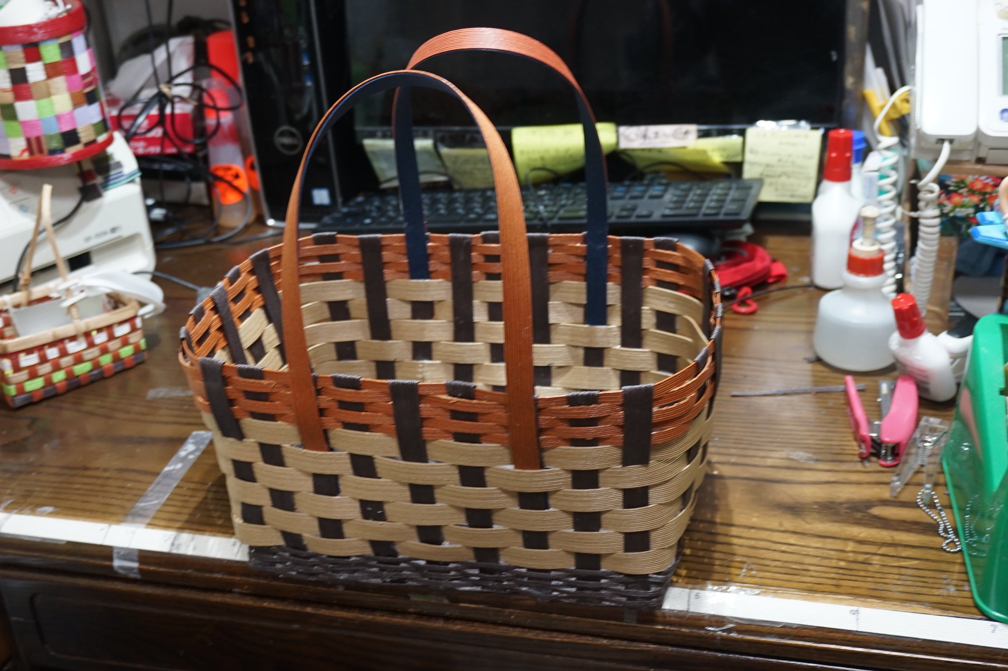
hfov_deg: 48.5
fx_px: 1119
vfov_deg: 33.3
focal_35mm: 40
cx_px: 504
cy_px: 336
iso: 500
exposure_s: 1/13
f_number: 4.5
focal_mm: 27
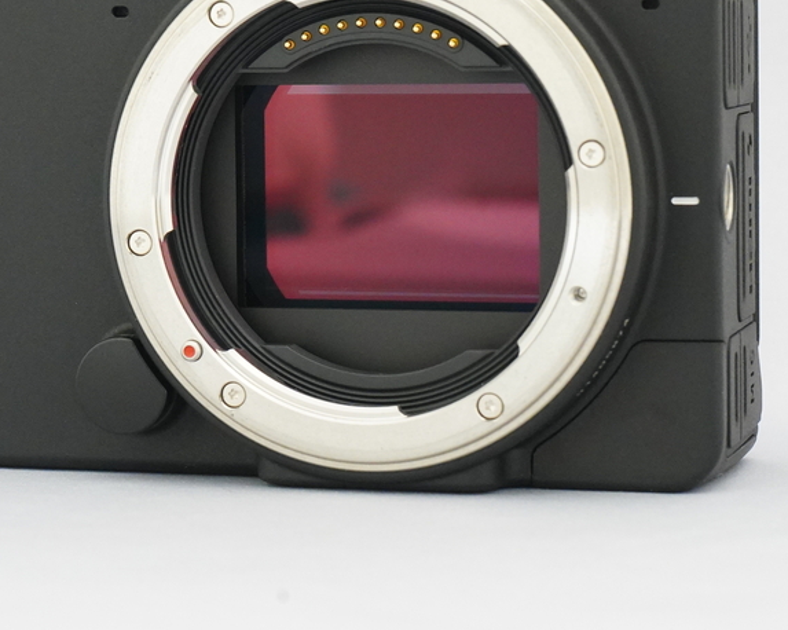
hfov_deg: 17.4
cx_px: 293
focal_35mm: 110
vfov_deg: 14.0
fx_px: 2565
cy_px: 194
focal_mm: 56
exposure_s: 1/30
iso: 6400
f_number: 11
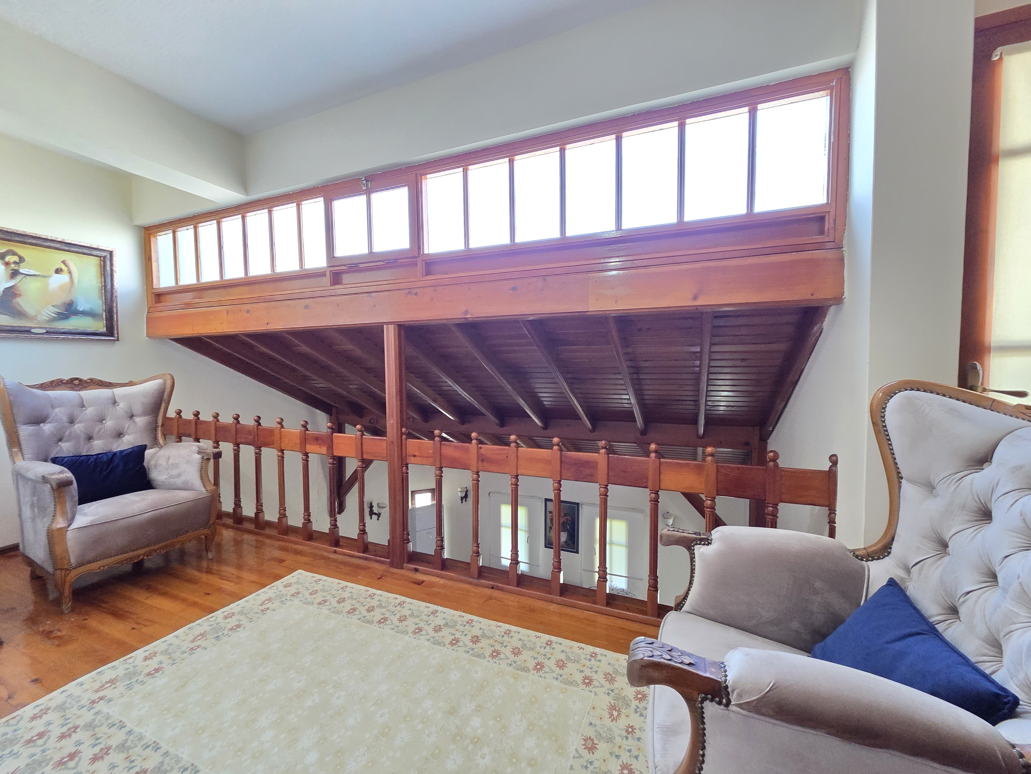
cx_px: 516
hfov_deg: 106.2
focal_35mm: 13
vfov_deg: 89.9
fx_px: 387
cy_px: 387
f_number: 2.2
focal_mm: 2.2
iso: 400
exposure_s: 1/50
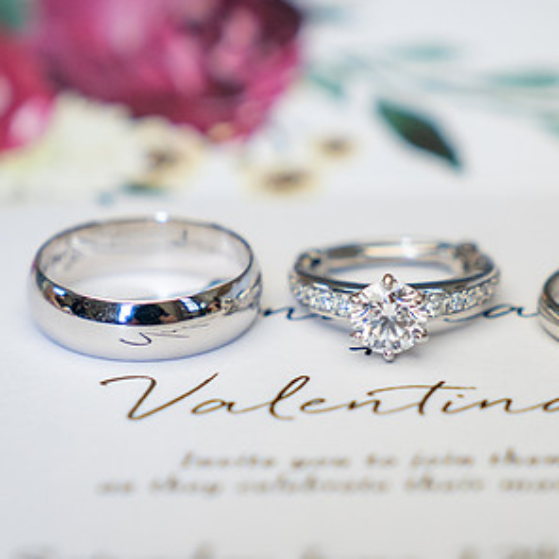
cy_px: 286
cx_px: 264
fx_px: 3270
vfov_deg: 9.8
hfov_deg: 9.8
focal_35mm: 179
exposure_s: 1/200
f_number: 4
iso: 1250
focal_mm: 70
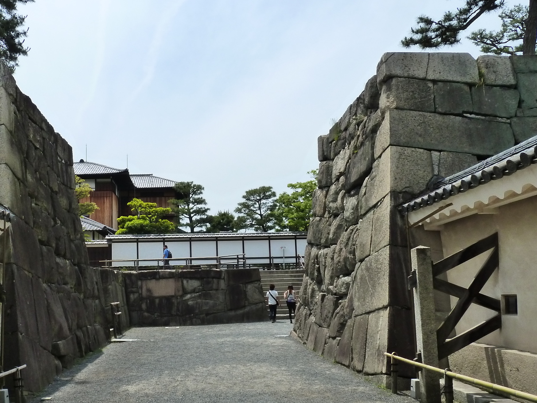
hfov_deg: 54.7
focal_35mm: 33
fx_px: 512
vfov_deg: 42.8
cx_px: 201
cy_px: 236
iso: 200
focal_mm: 4.1
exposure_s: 1/500
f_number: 5.6
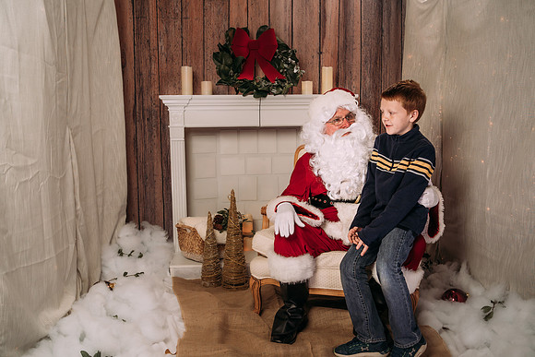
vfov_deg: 35.8
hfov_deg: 51.7
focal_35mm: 37
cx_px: 273
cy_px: 183
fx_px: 552
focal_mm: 35
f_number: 6.3
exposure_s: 1/100
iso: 100
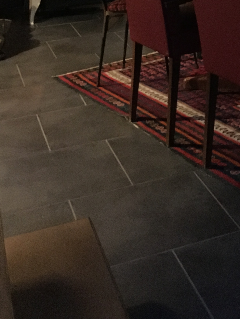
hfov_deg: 19.7
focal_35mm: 72
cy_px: -40
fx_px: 666
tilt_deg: -8.5
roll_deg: +2.3
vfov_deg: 25.0
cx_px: 249
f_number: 2.2
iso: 500
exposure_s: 1/17
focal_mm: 4.15
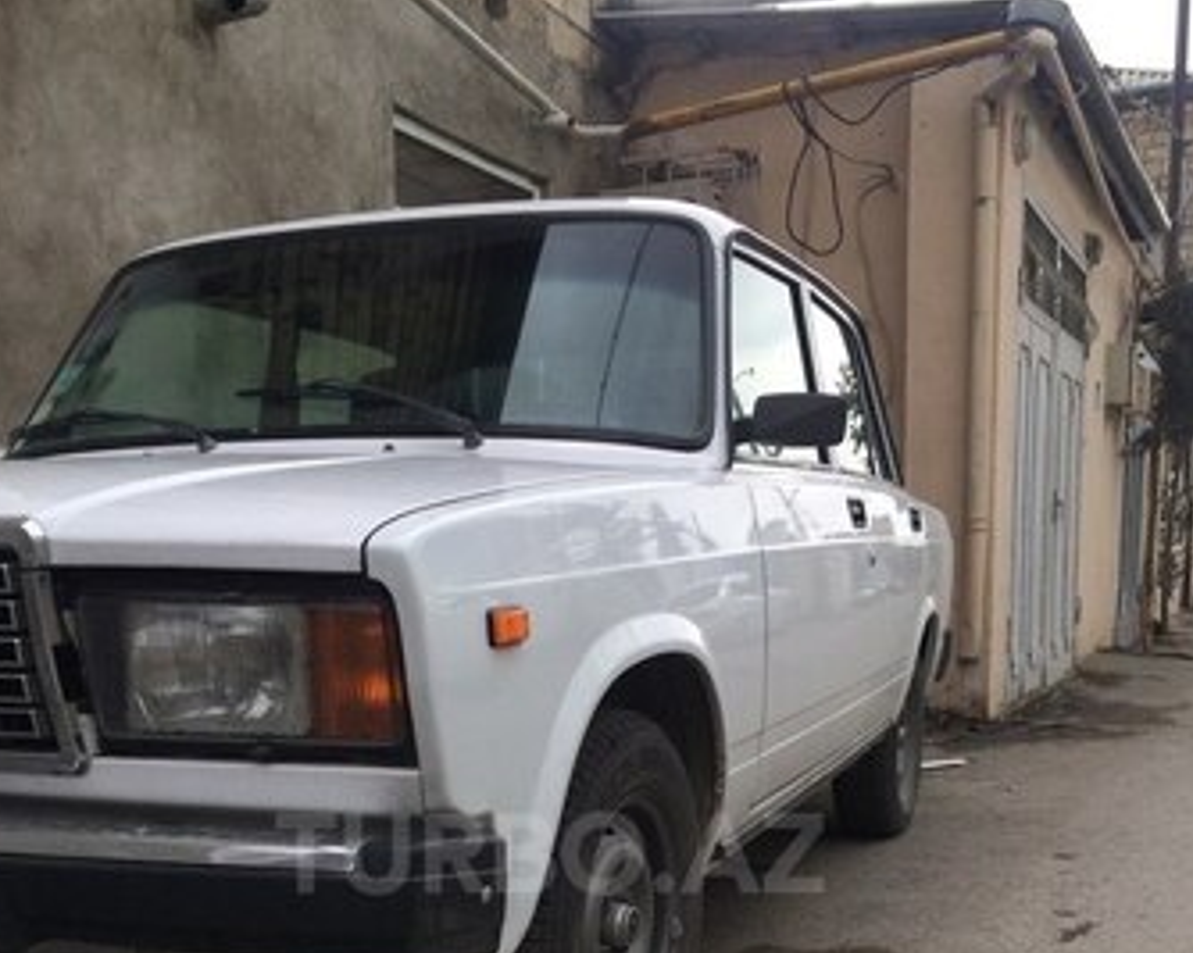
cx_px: 550
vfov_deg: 33.8
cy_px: 853
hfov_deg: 43.8
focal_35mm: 42
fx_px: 1483
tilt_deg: -12.3
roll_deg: +3.0
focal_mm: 4.15
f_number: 2.2
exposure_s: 1/873
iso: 32
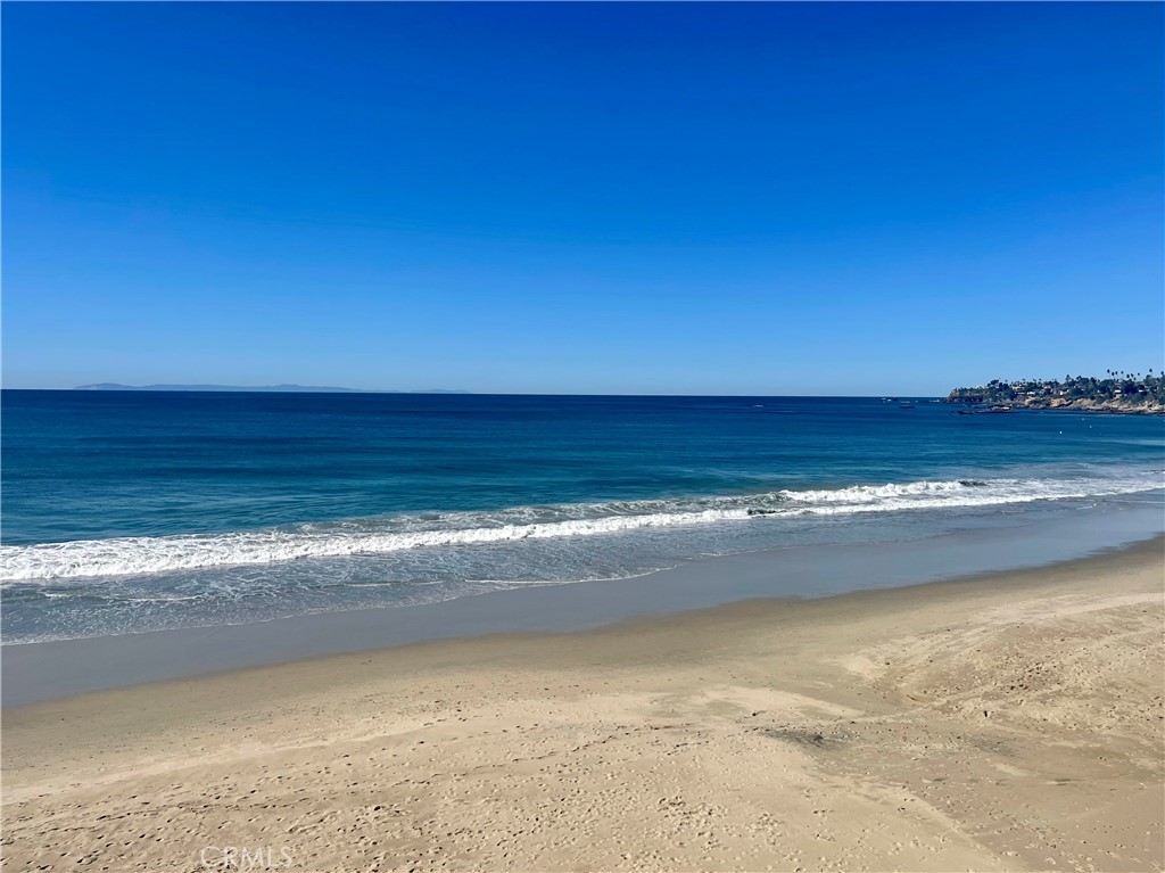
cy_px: 436
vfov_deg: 53.0
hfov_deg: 67.3
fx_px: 875
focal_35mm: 26
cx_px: 582
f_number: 1.6
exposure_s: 1/6993
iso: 32
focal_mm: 5.1
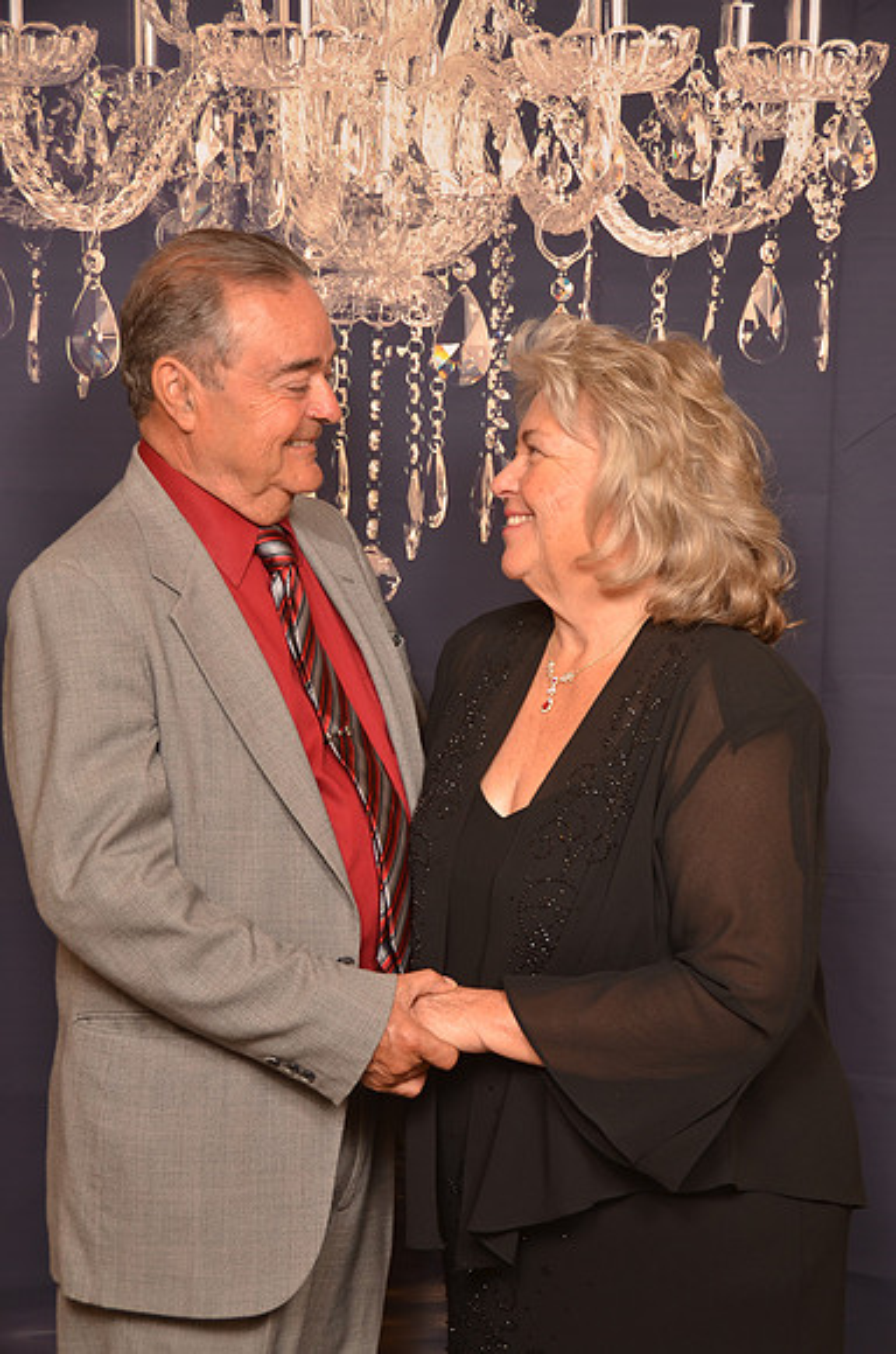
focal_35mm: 75
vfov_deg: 27.0
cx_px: 448
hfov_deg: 18.1
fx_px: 2813
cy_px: 677
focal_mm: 50
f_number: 5.6
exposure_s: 1/60
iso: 200
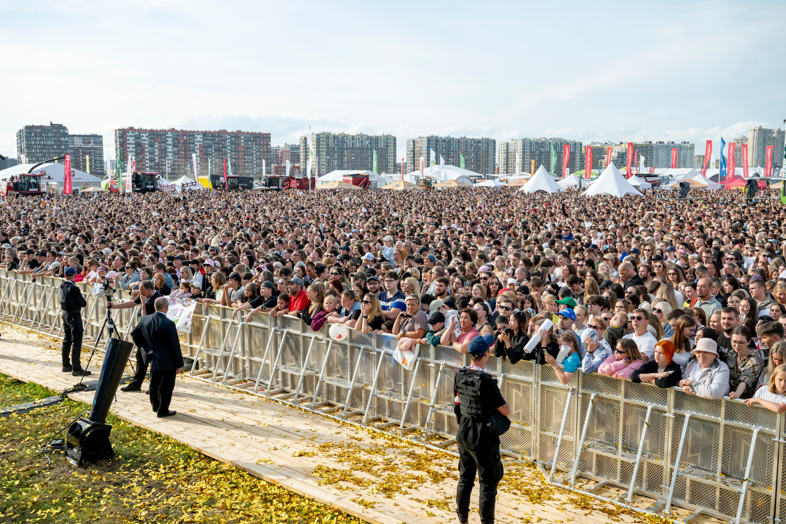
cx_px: 389
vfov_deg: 37.9
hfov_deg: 54.4
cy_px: 268
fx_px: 764
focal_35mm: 35
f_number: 5.6
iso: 1250
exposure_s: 1/3200
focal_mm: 34
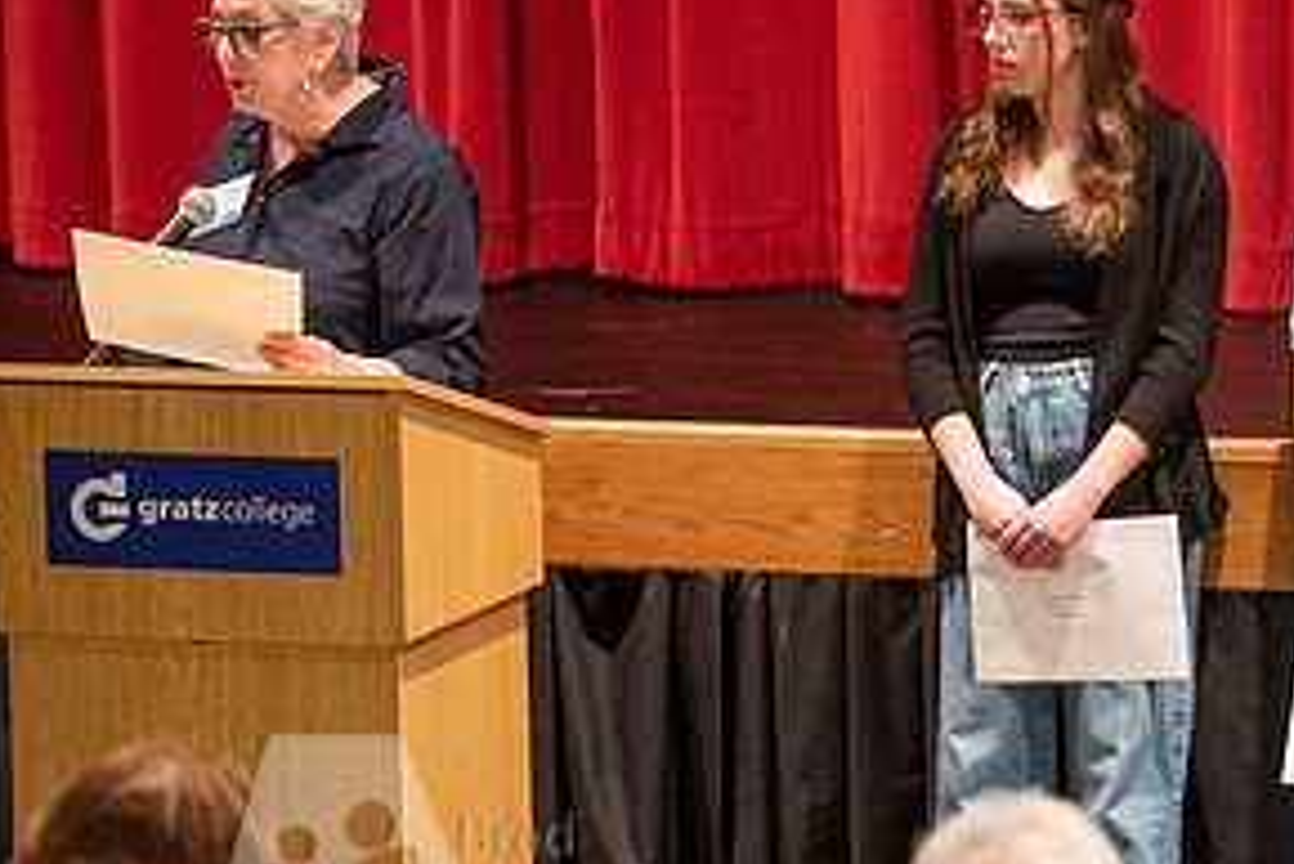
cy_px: 383
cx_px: 1204
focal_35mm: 225
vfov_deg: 6.1
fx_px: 8091
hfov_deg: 9.1
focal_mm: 112
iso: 2500
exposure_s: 1/80
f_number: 2.8
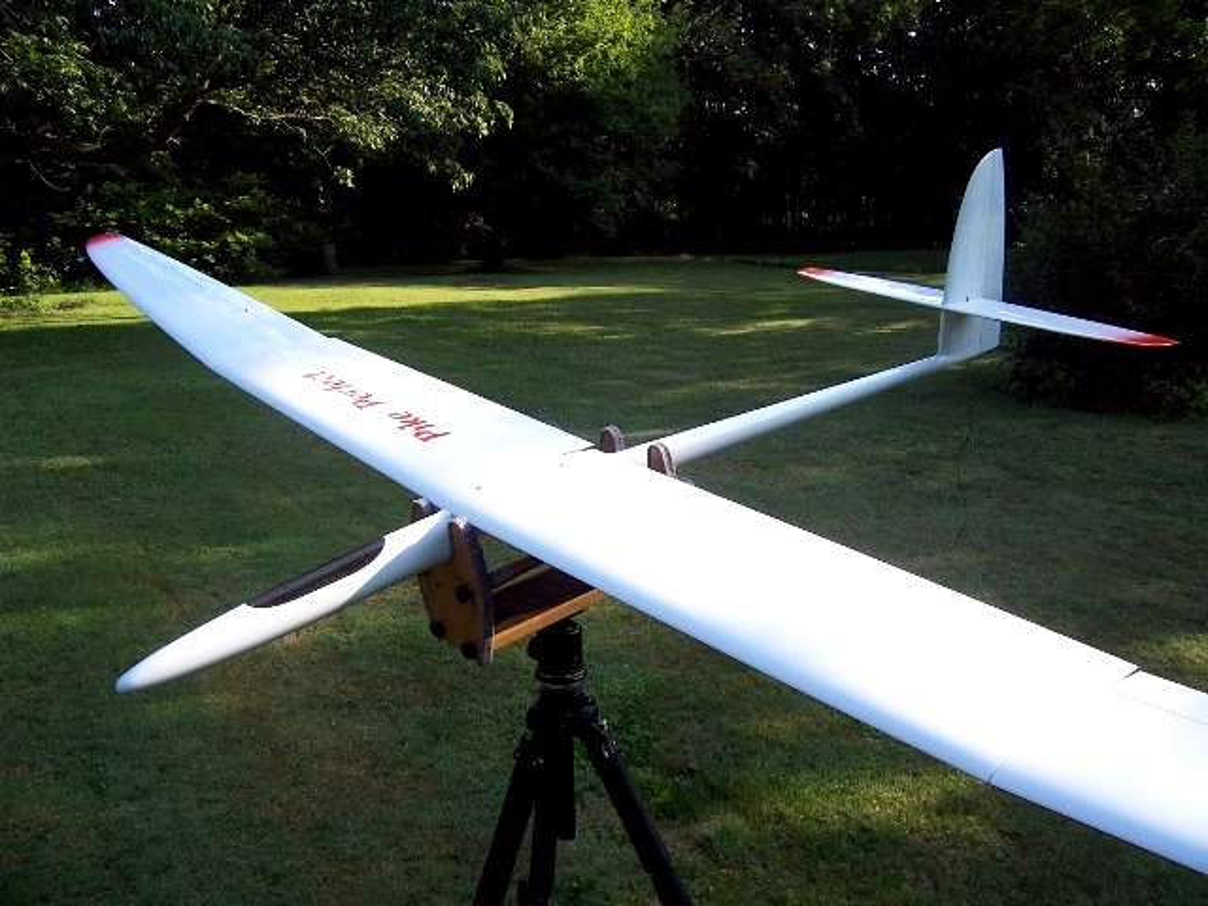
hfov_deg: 55.4
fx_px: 1152
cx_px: 604
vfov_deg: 42.9
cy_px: 453
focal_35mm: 33
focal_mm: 5.5
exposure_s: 1/350
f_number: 3.4
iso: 80
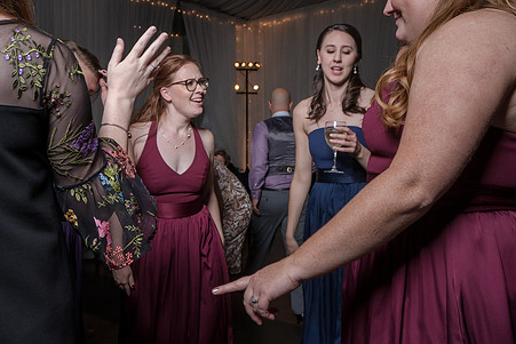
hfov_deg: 51.3
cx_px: 193
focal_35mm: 37
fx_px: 530
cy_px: 154
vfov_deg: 35.9
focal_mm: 23
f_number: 5.6
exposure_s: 1/200
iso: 2000
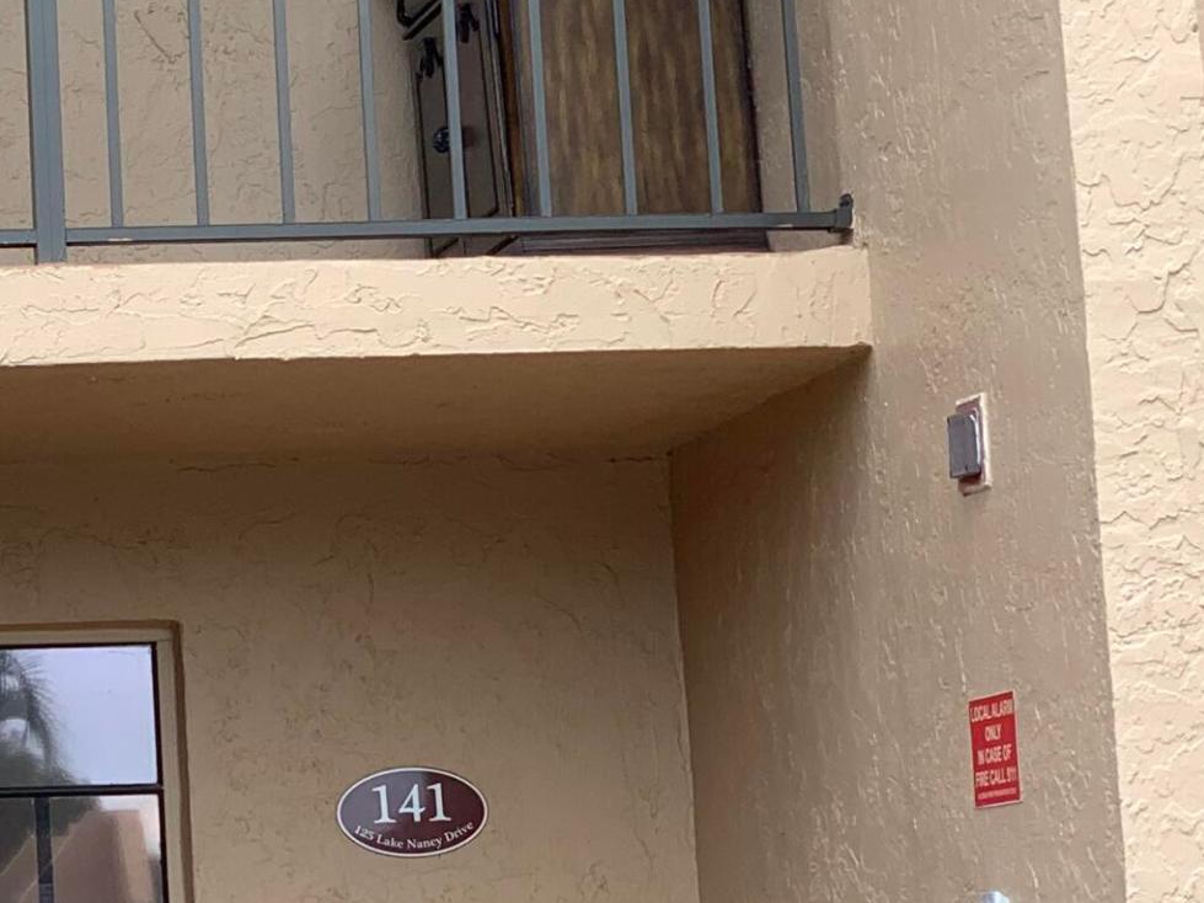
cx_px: -413
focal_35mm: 153
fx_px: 5321
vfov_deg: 9.6
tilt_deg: +11.8
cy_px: -18
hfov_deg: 12.5
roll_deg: +1.1
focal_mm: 6
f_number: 2.4
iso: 16
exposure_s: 1/322
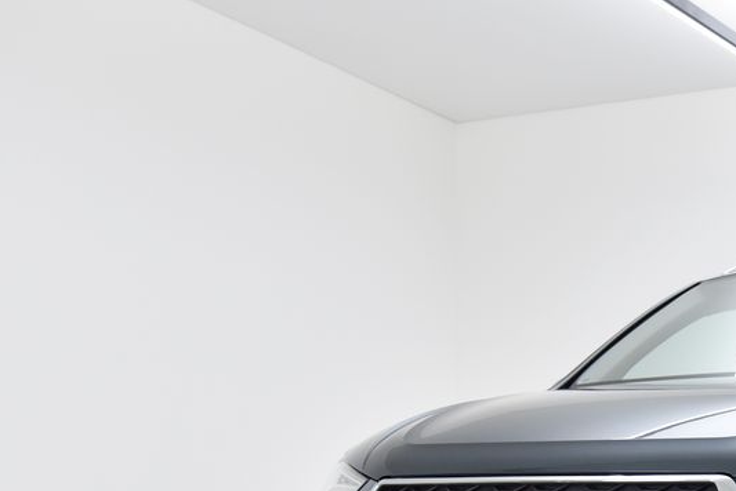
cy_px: 521
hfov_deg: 26.1
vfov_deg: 18.3
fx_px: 1473
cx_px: 790
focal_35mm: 72
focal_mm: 30
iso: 1250
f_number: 4.5
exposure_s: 1/250
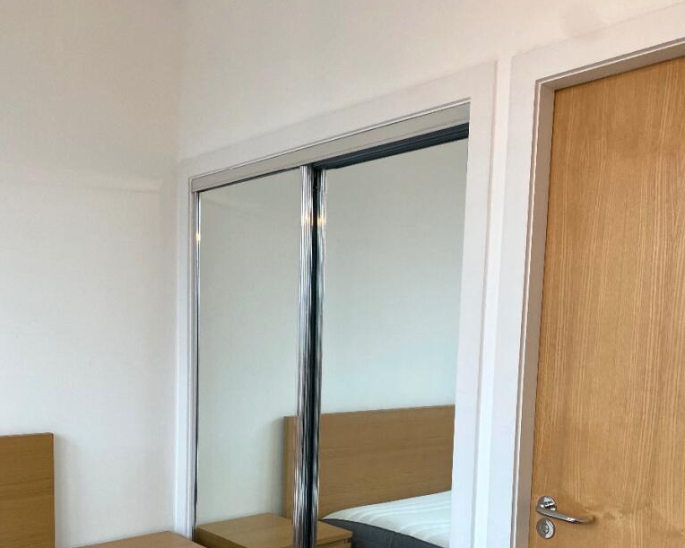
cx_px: 343
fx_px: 689
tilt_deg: -5.5
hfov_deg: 52.8
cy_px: 396
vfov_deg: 42.3
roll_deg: -4.0
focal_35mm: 34
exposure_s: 1/121
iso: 125
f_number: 1.8
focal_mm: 4.25
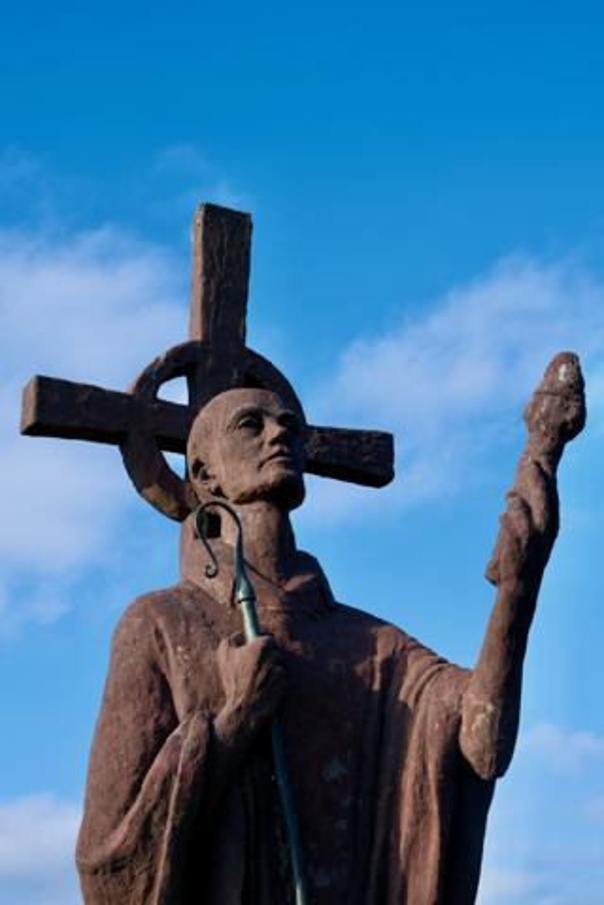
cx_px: 302
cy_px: 452
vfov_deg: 32.9
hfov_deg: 22.3
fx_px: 1535
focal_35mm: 61
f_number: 8
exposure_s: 1/220
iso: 160
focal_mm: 40.7
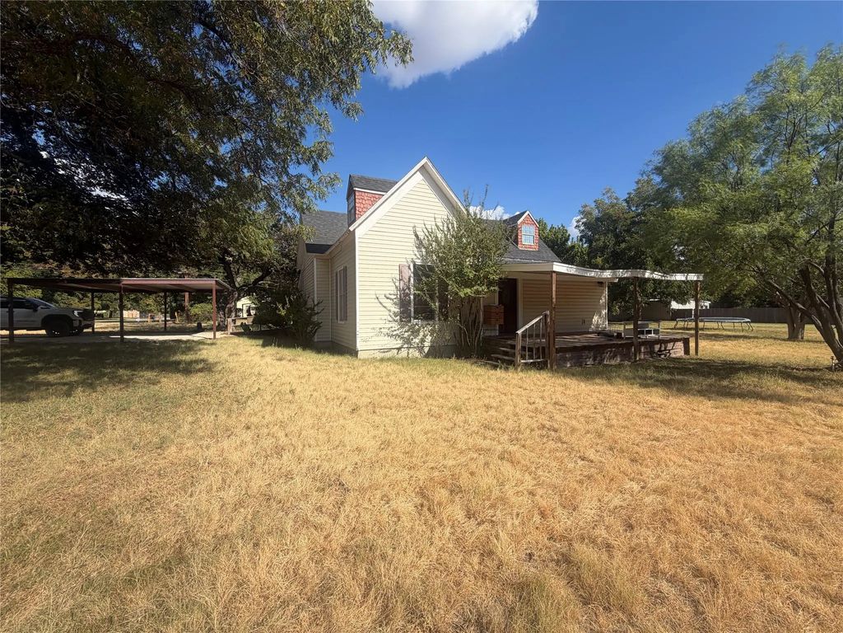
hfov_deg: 102.1
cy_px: 316
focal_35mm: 14
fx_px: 341
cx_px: 422
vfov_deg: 85.7
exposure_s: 1/789
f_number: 2.2
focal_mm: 2.22
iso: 20
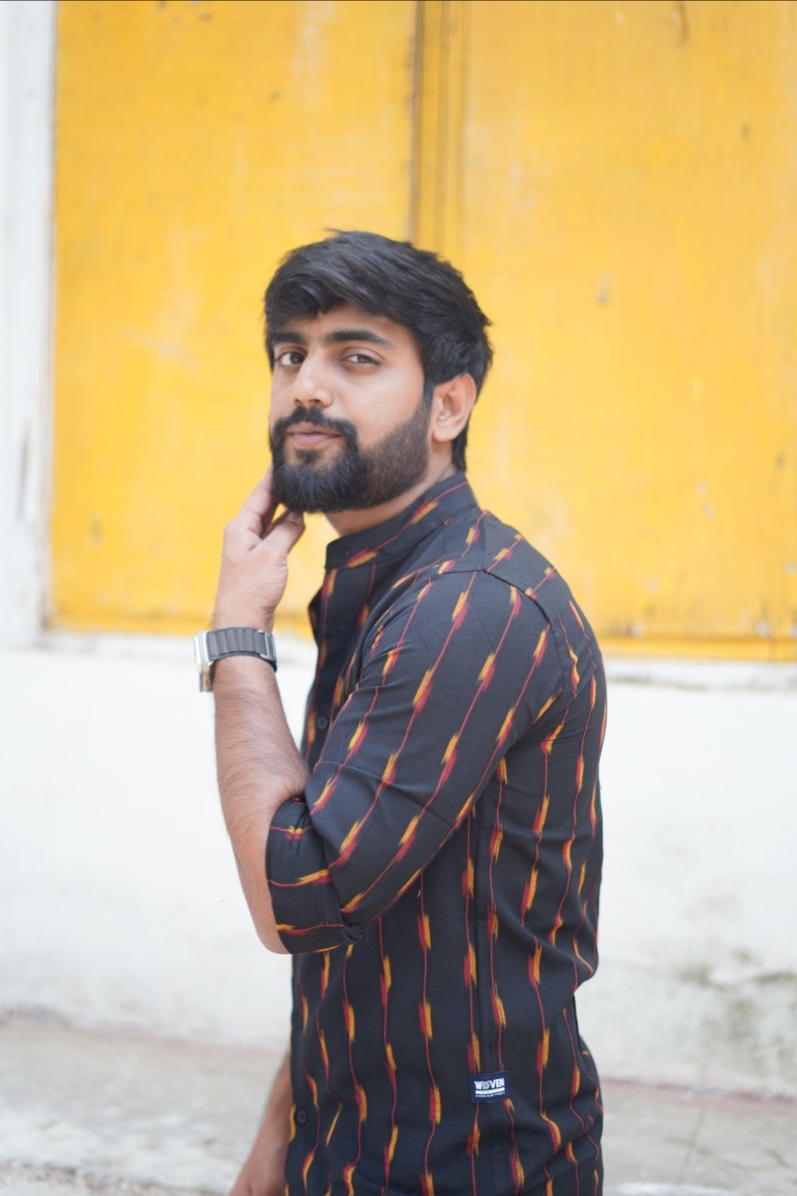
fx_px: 1661
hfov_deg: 27.0
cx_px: 398
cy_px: 598
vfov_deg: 39.6
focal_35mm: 50
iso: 400
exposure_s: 1/125
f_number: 1.8
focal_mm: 50
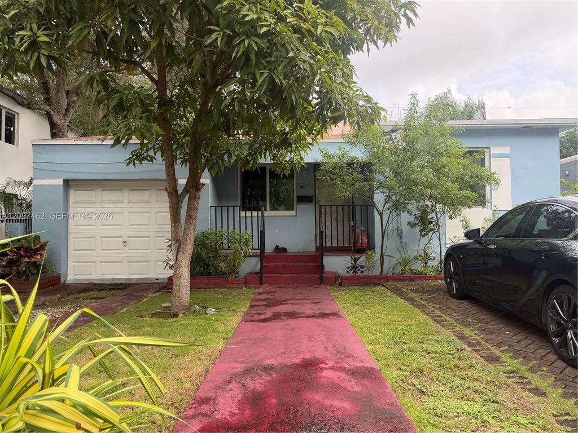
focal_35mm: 24
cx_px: 289
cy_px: 216
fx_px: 401
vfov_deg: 56.8
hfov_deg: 71.6
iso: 100
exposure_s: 1/772
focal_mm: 6.76
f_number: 1.78
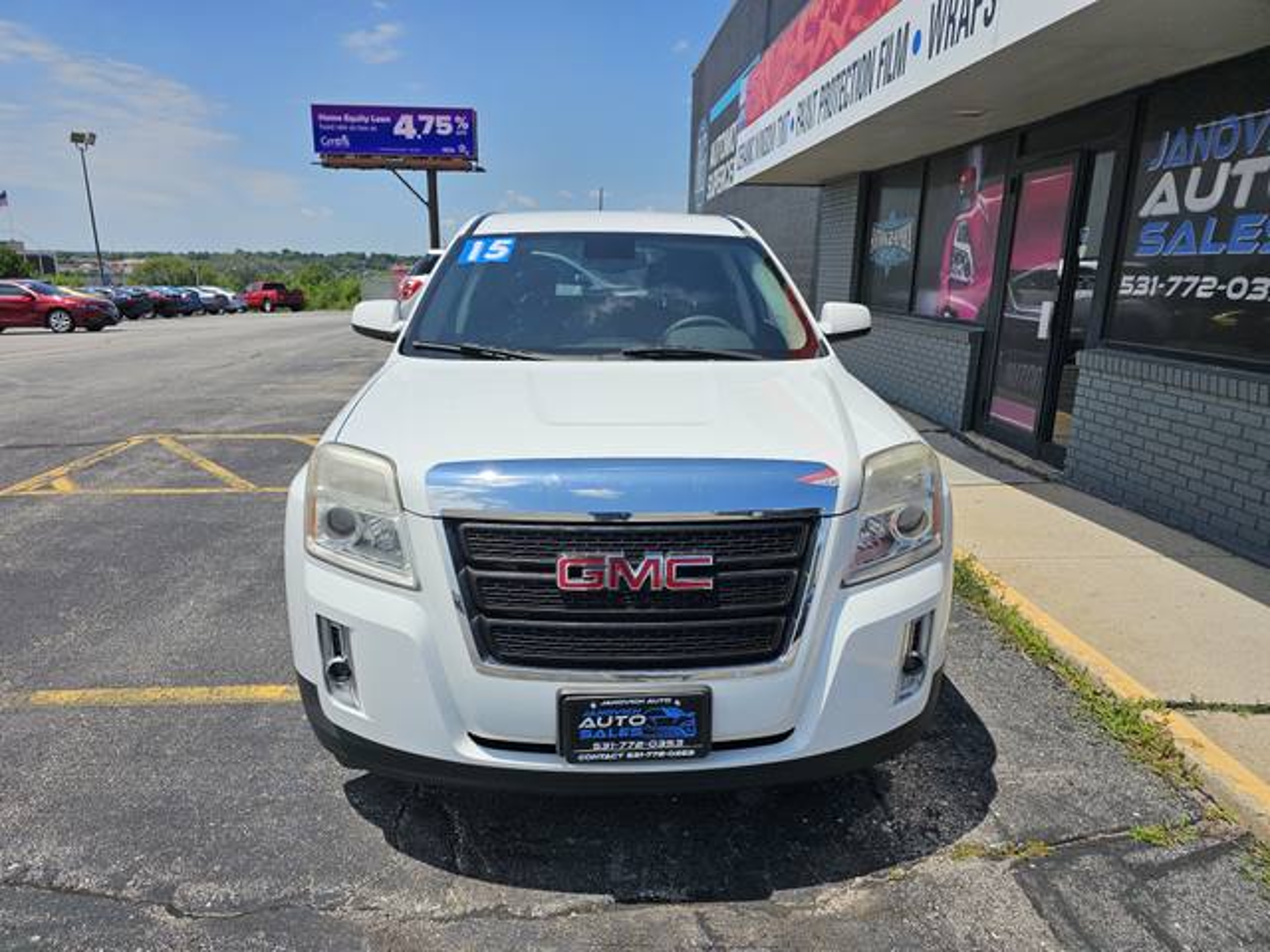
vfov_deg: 58.9
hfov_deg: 73.9
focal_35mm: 23
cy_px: 476
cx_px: 635
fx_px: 844
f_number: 1.7
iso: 10
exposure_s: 1/1641
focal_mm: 6.3
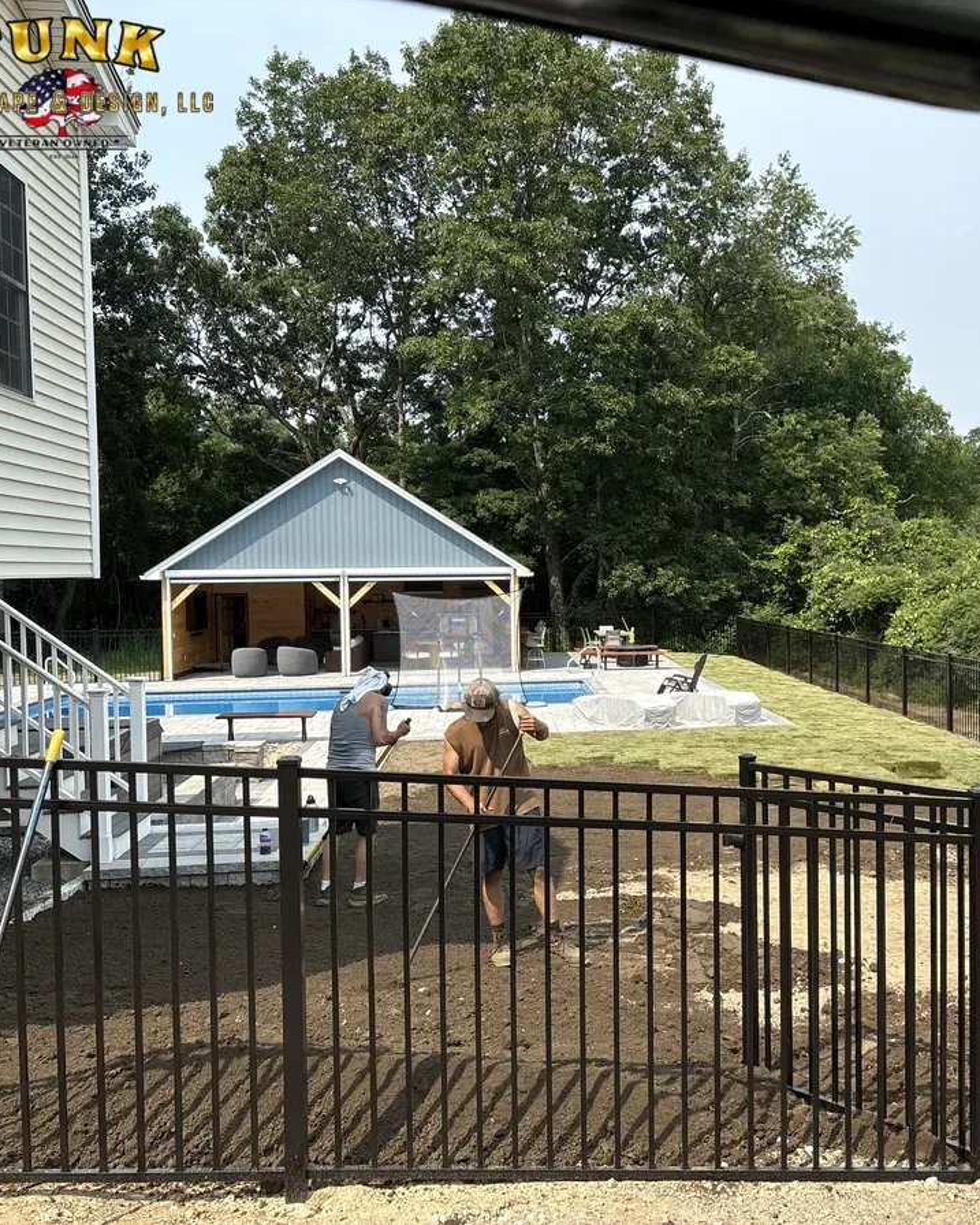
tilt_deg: -2.5
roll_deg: +0.8
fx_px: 1232
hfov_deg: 42.3
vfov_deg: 52.8
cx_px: 705
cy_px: 611
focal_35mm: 34
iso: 50
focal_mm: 5.96
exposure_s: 1/2451
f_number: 1.6
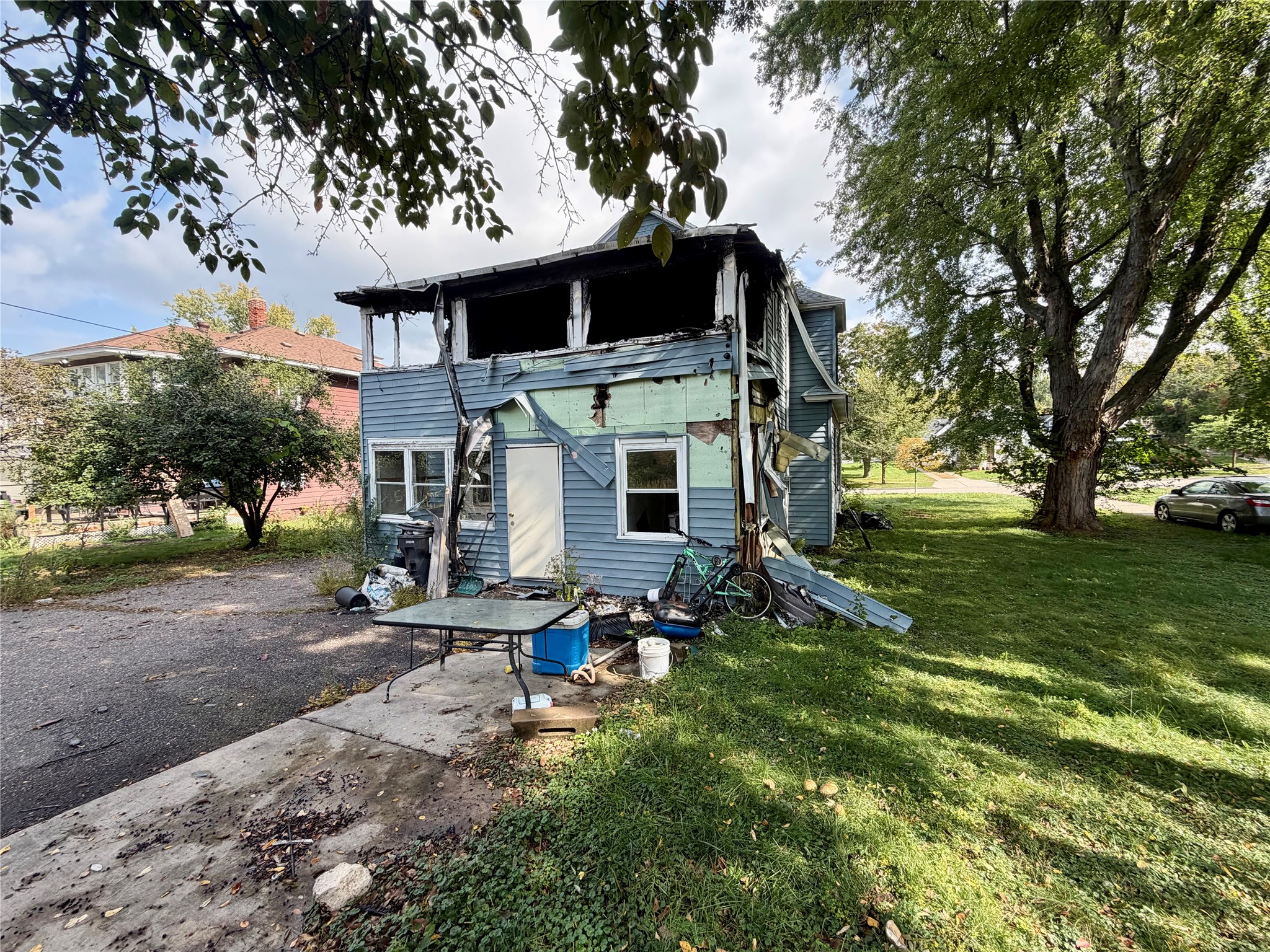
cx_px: 635
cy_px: 476
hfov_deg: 102.1
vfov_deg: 85.7
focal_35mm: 14
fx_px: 514
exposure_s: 1/502
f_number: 2.2
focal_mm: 2.22
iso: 50
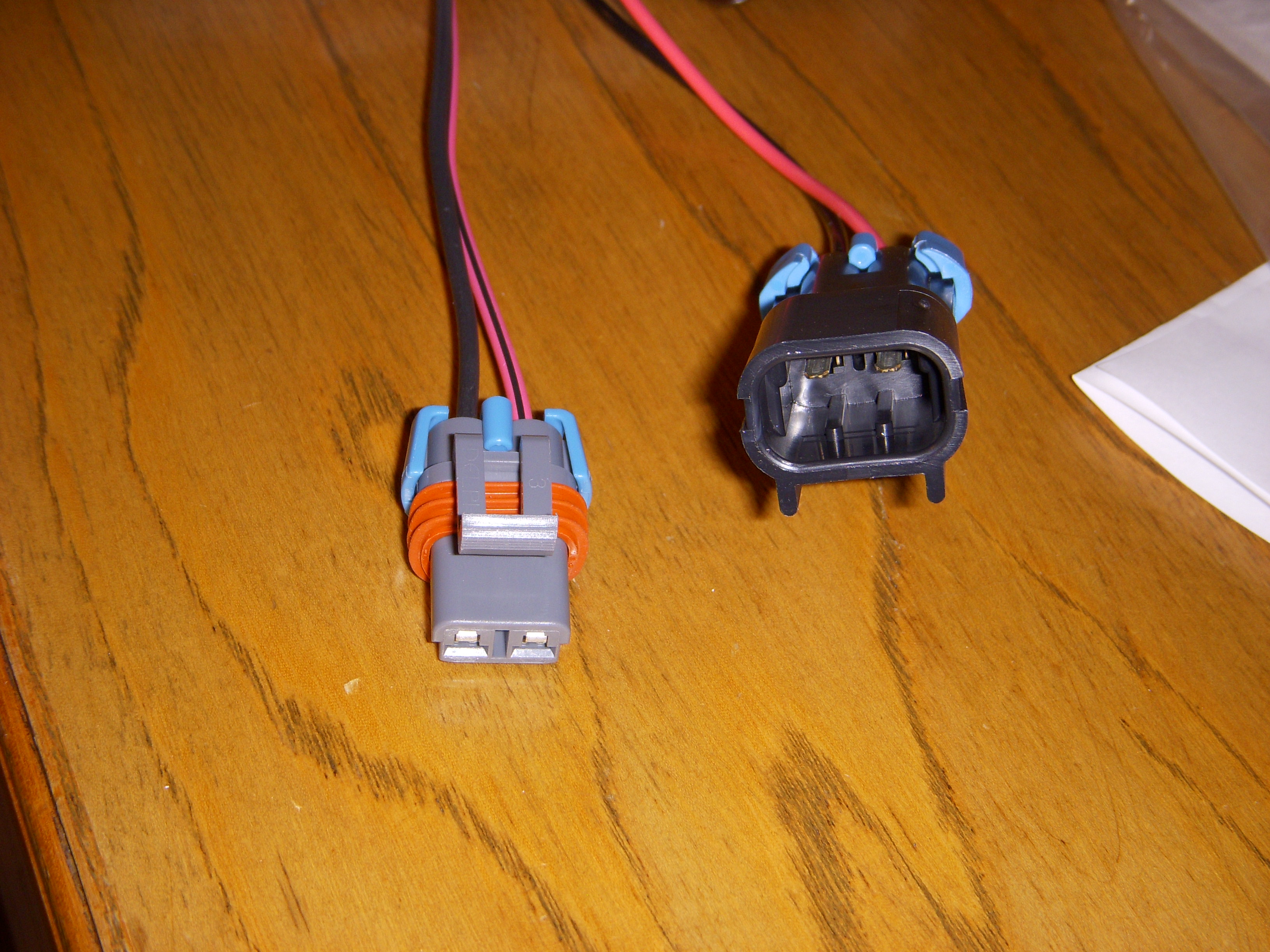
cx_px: 635
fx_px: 2421
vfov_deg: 22.3
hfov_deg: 29.4
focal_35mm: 66
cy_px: 476
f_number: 3.7
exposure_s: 1/50
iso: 100
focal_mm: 11
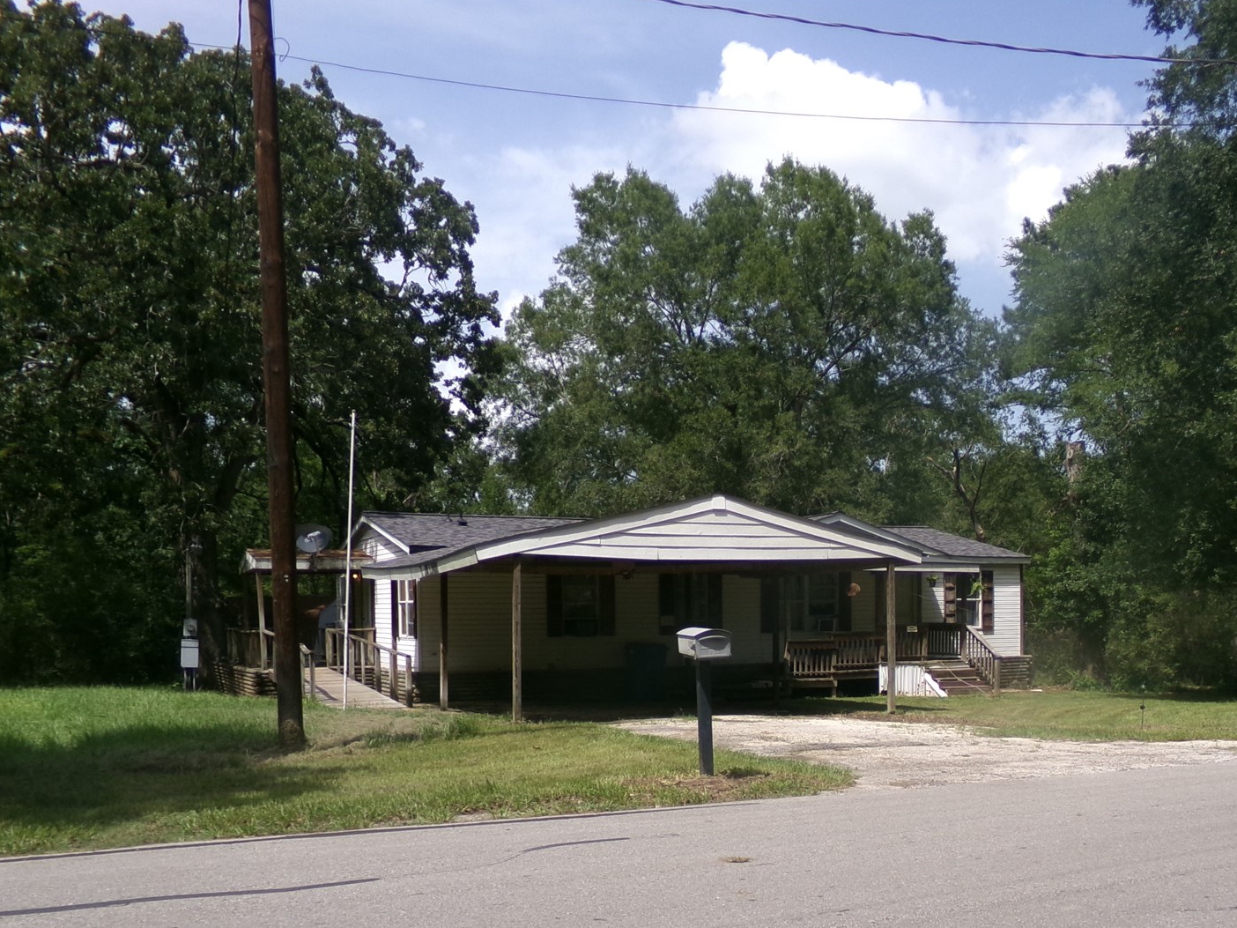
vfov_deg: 39.8
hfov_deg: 52.0
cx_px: 777
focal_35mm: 35
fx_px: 1251
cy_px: 672
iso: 100
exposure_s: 1/680
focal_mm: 4.3
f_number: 3.7
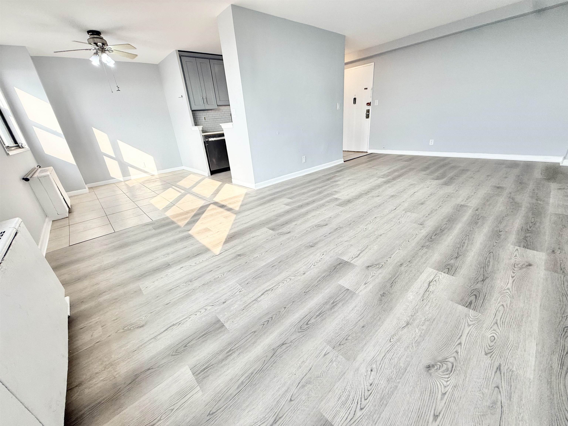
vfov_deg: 85.7
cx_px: 284
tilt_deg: -21.6
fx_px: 230
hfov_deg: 102.1
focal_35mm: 14
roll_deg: +4.6
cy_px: 213
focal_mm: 2.22
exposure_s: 1/132
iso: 50
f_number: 2.2
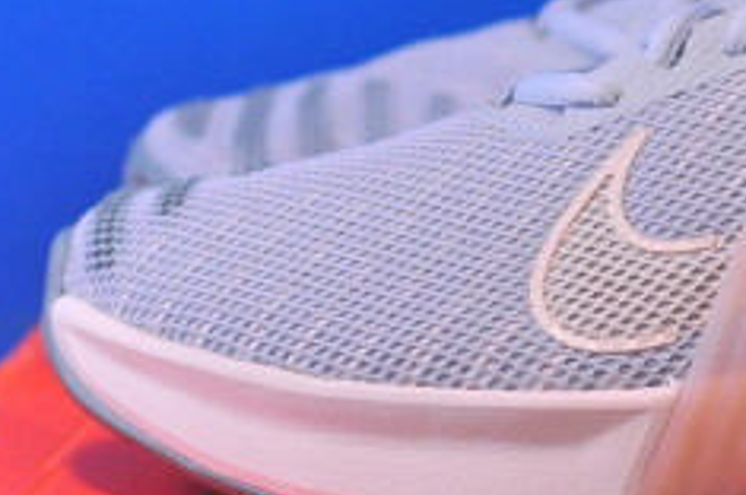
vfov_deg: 5.4
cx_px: 873
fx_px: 5277
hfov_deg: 8.0
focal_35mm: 255
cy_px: -78
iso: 250
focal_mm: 50
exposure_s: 1/250
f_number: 3.2
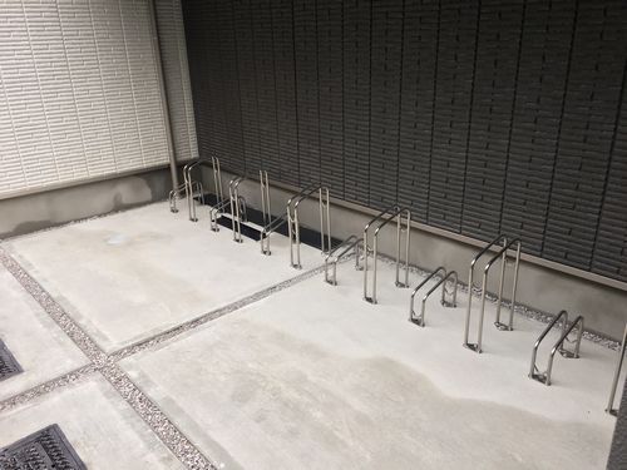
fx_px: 525
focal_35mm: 29
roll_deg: +0.5
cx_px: 314
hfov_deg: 61.7
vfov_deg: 48.2
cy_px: 235
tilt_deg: -20.3
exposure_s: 1/40
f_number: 2.2
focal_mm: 4.15
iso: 25
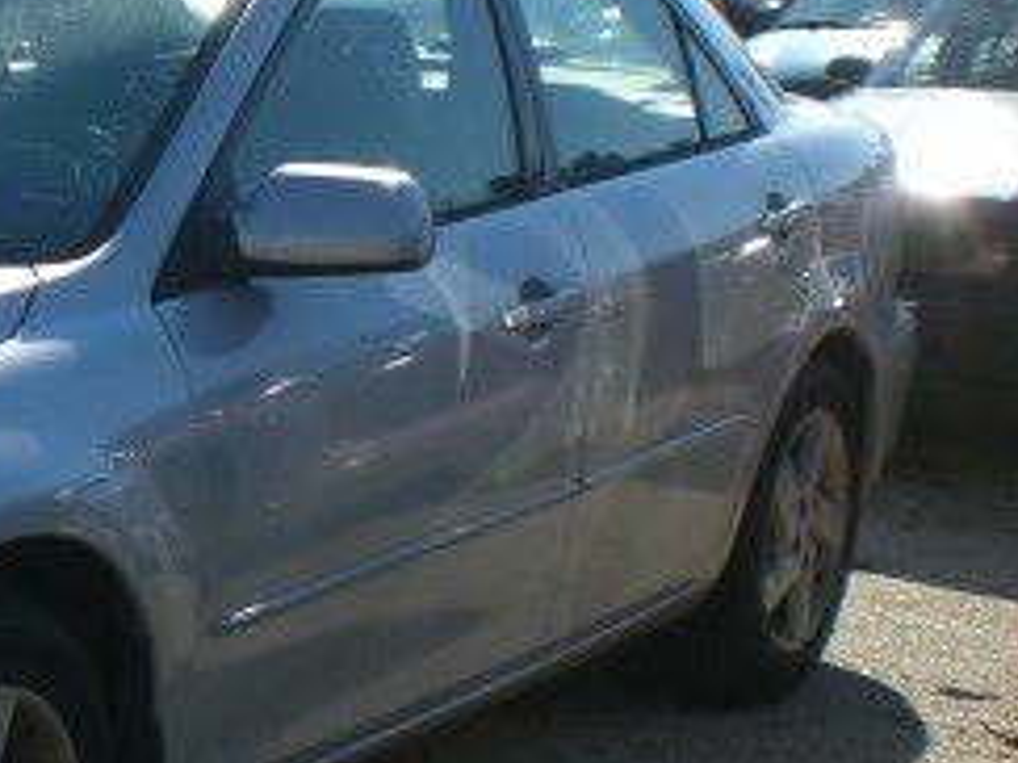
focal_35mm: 100
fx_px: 2939
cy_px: 503
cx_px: -247
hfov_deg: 18.5
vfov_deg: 14.8
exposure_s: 1/400
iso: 50
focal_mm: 6.3
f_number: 4.4
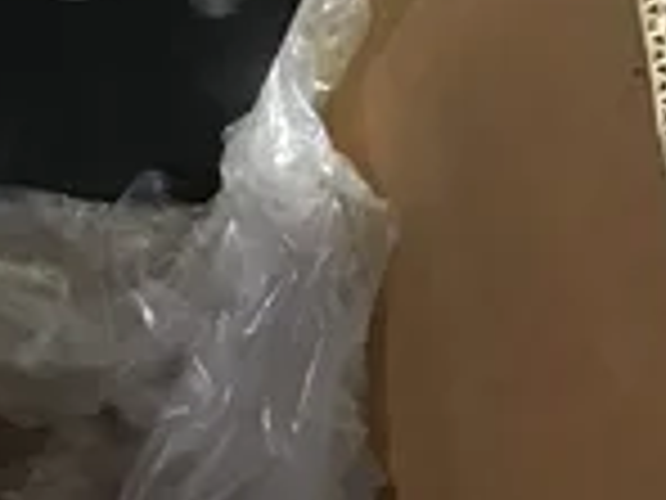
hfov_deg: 21.7
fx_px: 1616
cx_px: -117
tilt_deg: -68.8
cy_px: 243
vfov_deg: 17.6
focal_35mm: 84
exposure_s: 1/15
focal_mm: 3.3
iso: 400
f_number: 2.4
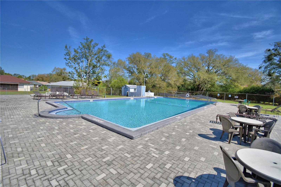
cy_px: 94
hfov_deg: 100.4
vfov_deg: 77.3
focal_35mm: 15
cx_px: 140
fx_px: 117
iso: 100
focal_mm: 10
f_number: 4.5
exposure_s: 1/2500
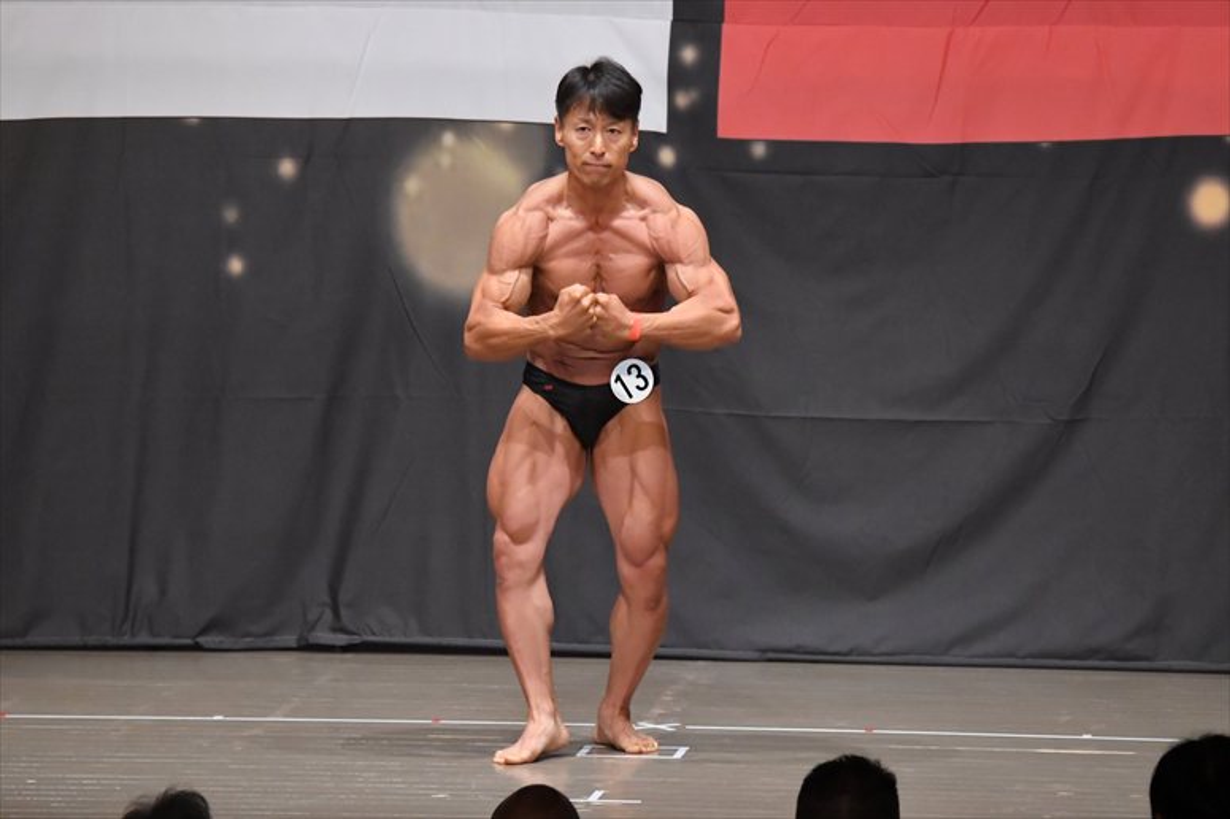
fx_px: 8196
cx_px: 615
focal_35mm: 240
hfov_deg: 8.6
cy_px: 410
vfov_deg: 5.7
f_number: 5.6
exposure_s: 1/400
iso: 6400
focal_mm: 160
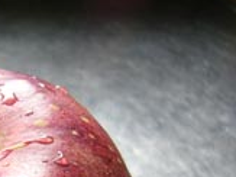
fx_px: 763
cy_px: 248
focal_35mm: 112
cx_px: -41
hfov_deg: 16.9
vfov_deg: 12.7
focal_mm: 5.8
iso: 118
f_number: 2.8
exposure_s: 1/11.4
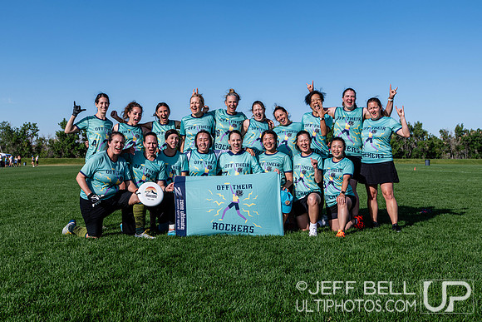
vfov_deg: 29.9
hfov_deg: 43.6
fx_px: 603
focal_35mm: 45
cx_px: 232
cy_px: 151
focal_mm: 35
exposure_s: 1/500
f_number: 5.6
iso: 100
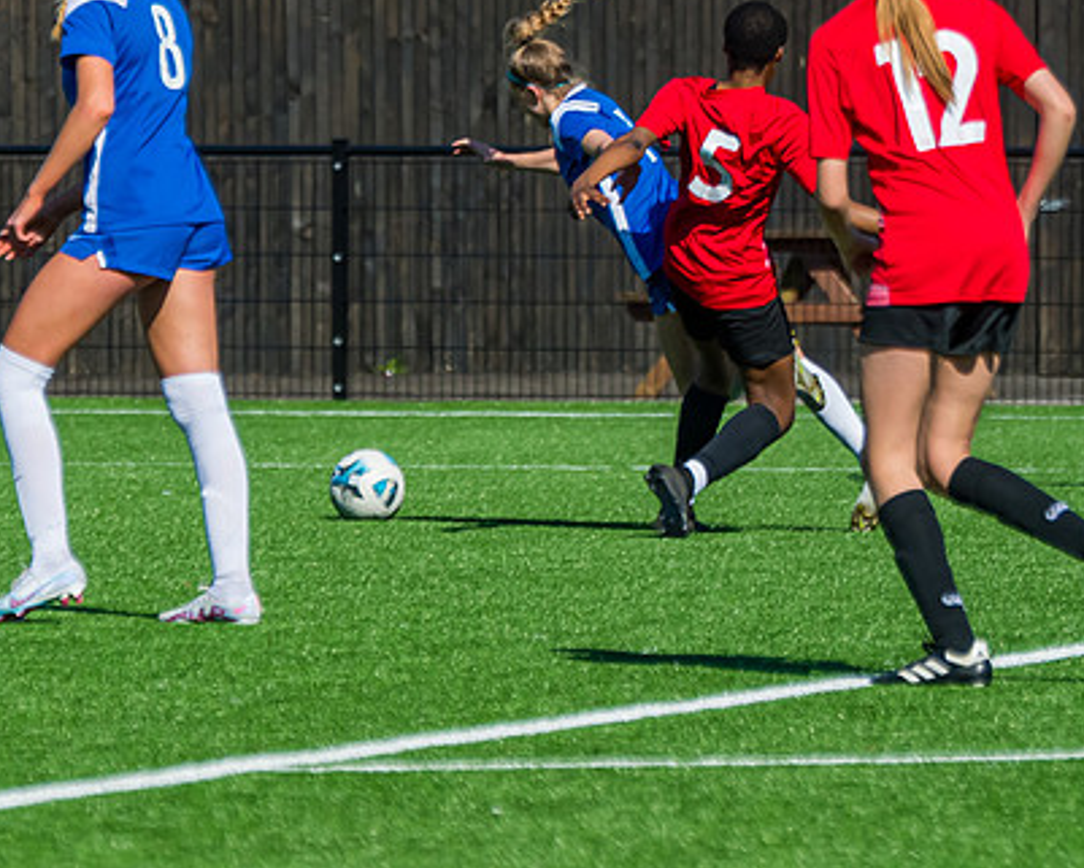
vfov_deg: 3.1
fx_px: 15820
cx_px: 516
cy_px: 266
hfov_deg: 3.9
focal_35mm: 493
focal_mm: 175
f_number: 4
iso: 400
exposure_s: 1/5000
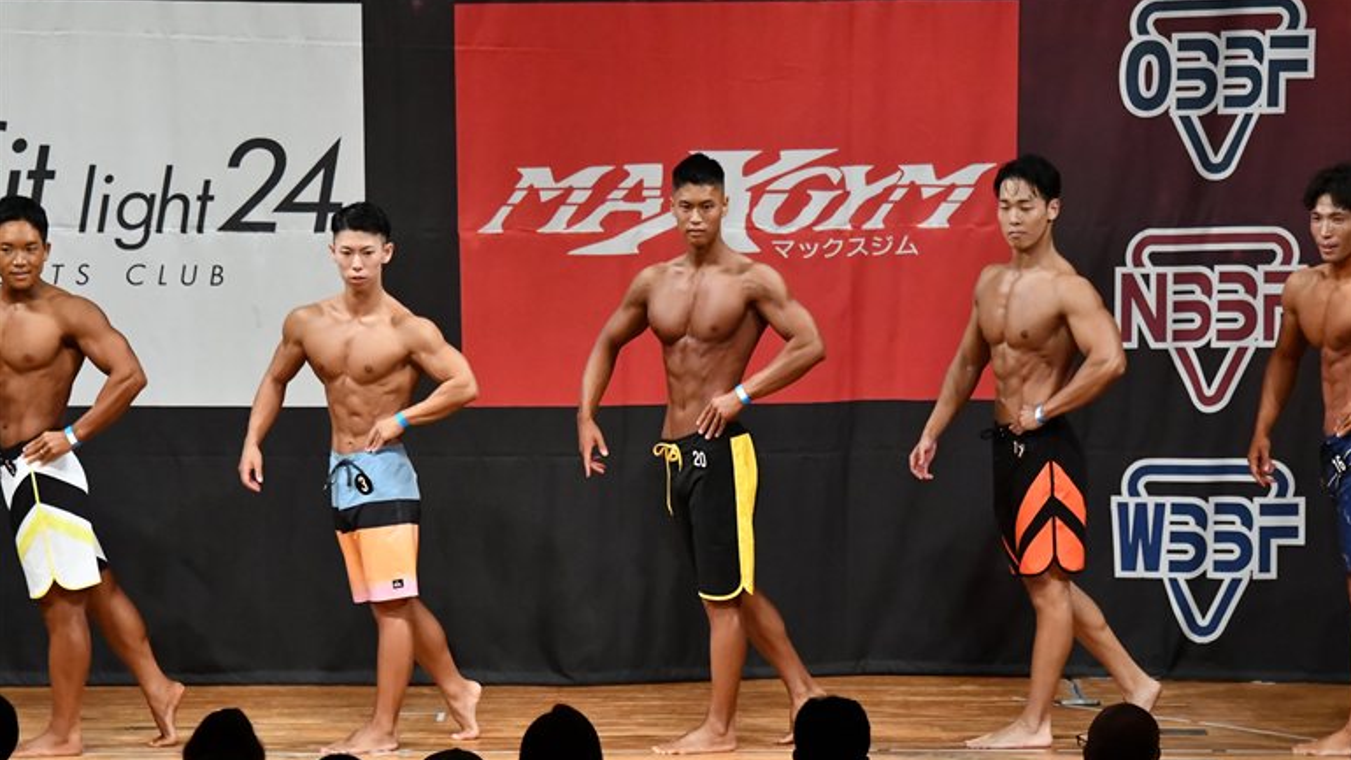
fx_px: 7630
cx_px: 678
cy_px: 444
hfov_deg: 10.1
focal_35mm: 213
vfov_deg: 5.7
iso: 7200
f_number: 5.6
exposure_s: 1/400
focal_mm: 135
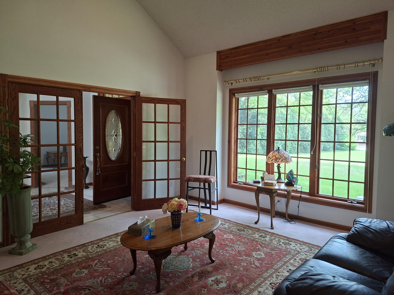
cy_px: 148
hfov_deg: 73.9
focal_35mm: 23
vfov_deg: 58.9
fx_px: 262
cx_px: 197
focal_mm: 5.54
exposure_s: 1/120
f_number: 1.8
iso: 160
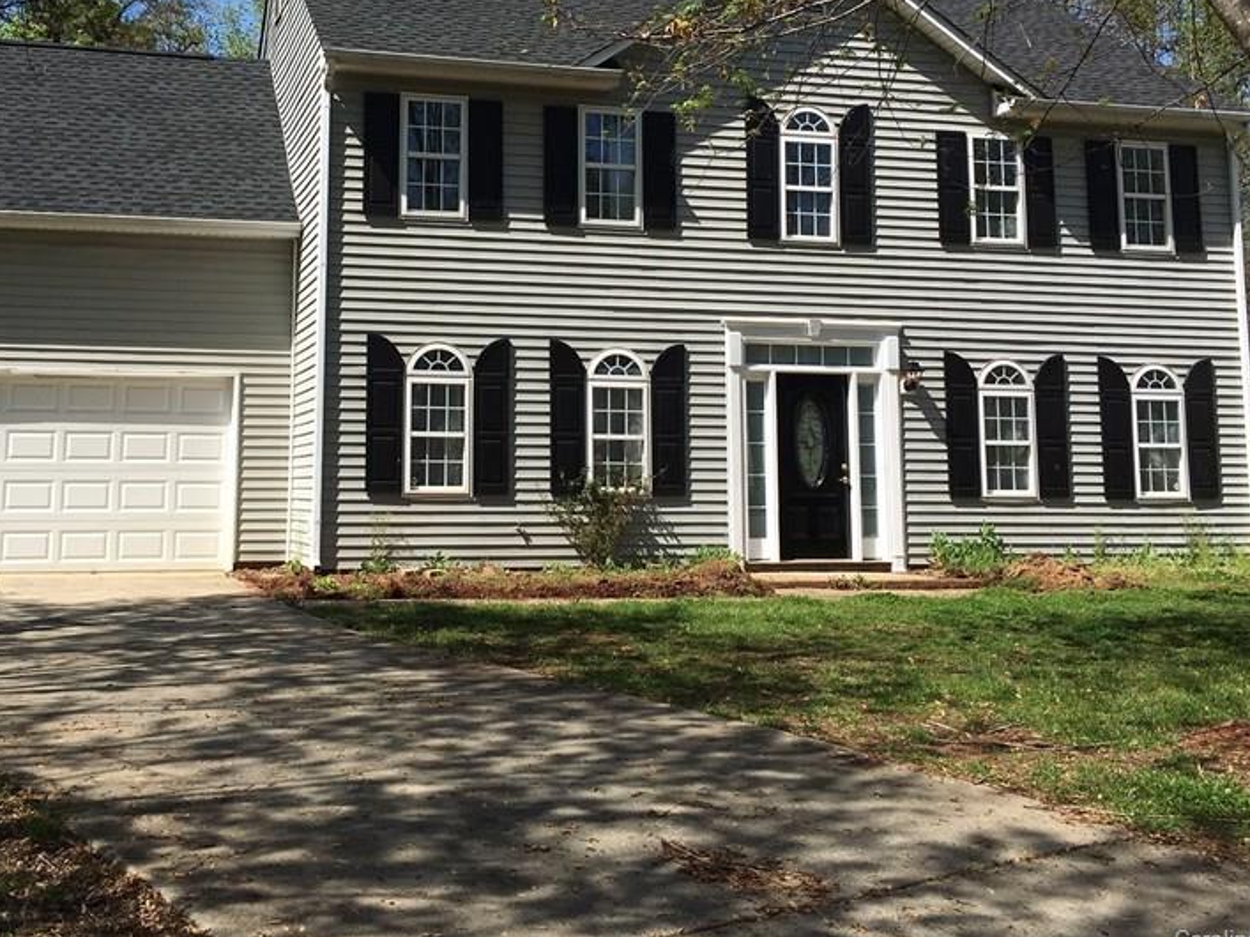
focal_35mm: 42
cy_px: 278
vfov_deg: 33.9
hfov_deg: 44.5
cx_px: 472
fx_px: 1516
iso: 25
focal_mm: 4.15
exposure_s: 1/2024
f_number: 2.2
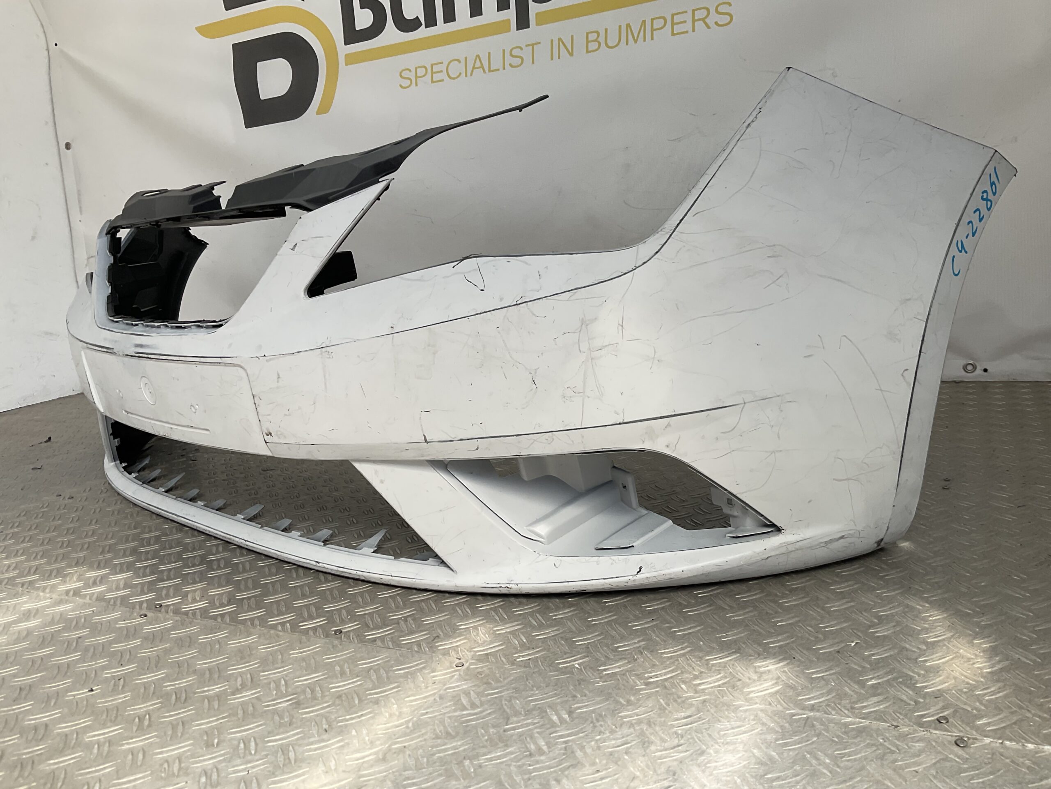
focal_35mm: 29
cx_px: 526
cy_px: 394
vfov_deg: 48.2
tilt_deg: -12.3
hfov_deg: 61.7
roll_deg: +6.0
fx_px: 880
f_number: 1.8
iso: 16
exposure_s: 1/551
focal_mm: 3
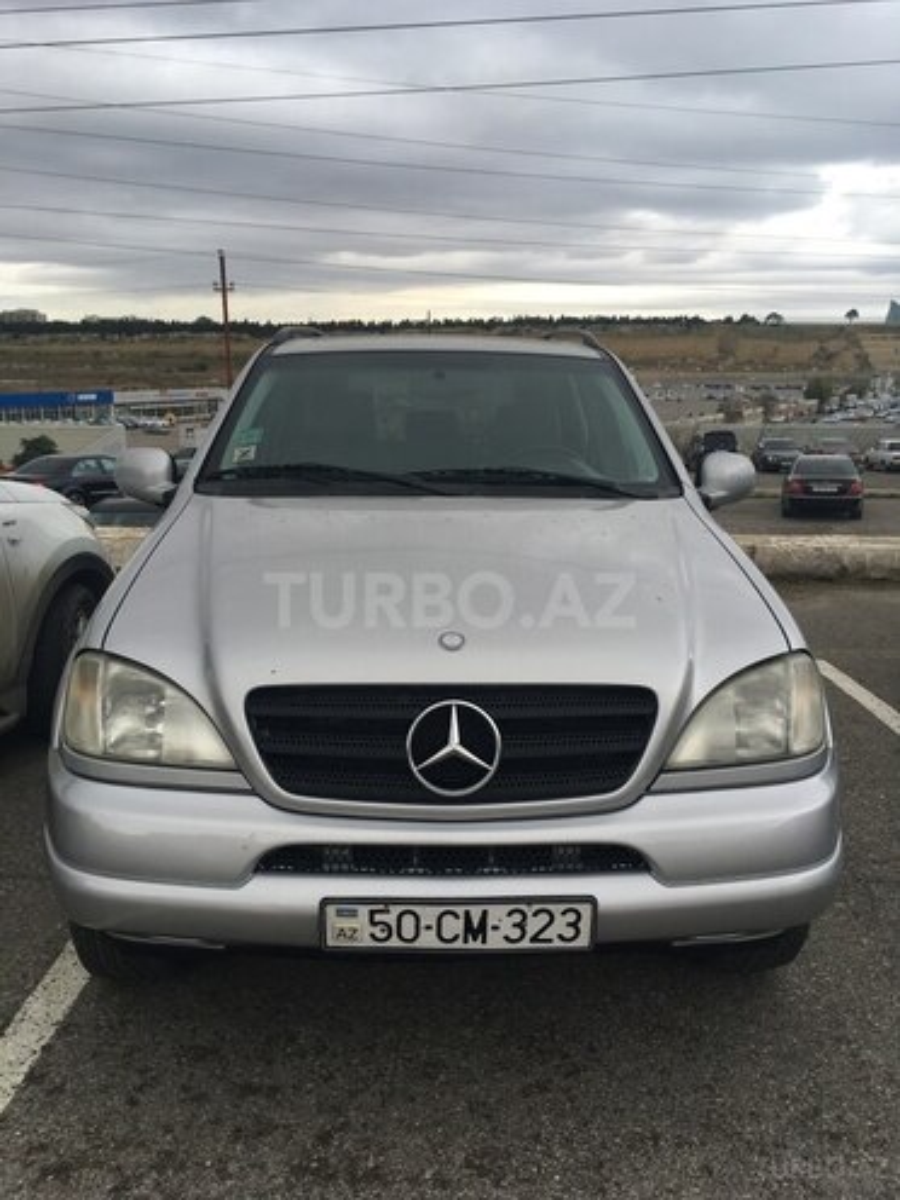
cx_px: 450
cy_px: 600
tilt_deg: -13.7
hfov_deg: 48.2
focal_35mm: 29
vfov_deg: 61.7
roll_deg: -0.7
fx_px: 1005
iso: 25
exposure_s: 1/216
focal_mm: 4.15
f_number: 2.2
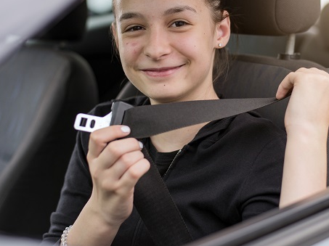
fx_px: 807
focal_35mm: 85
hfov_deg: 23.0
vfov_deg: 17.3
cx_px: 203
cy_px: 82
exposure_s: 1/200
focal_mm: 50
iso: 100
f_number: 2.5
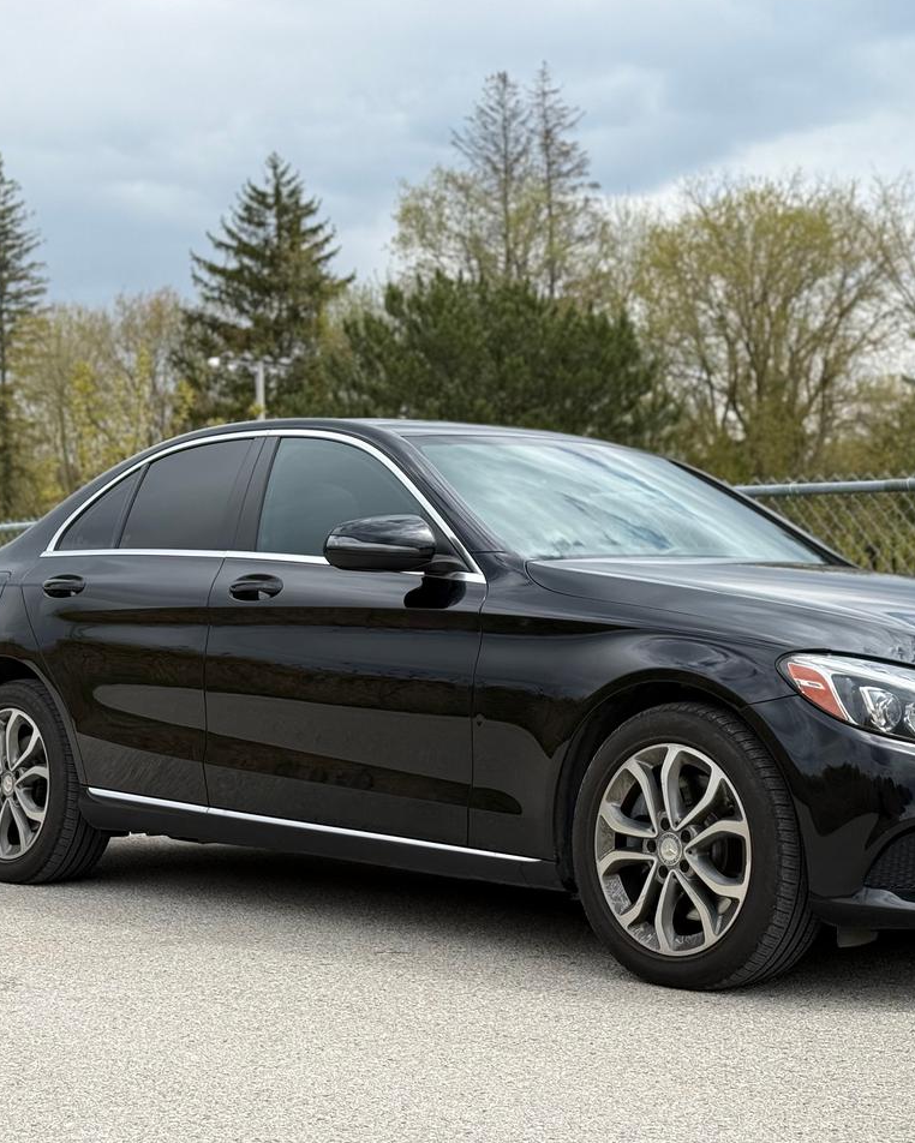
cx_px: 582
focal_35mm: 63
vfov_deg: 30.0
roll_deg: +2.2
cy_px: 568
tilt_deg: +0.1
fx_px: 2132
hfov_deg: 24.1
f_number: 1.78
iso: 64
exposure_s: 1/3378
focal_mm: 6.76
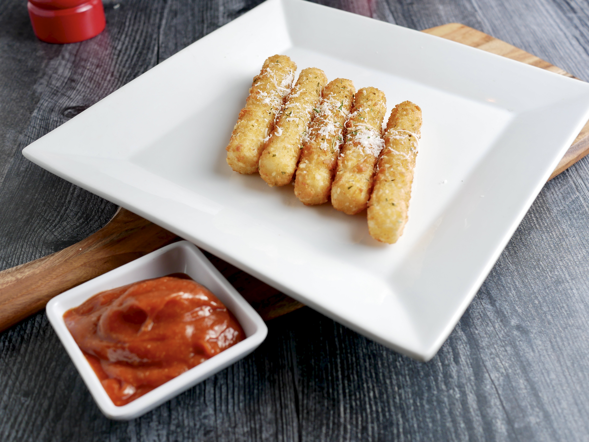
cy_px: 221
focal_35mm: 40
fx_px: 681
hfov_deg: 46.8
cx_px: 294
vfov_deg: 36.0
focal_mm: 20
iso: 200
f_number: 4
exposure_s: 1/60
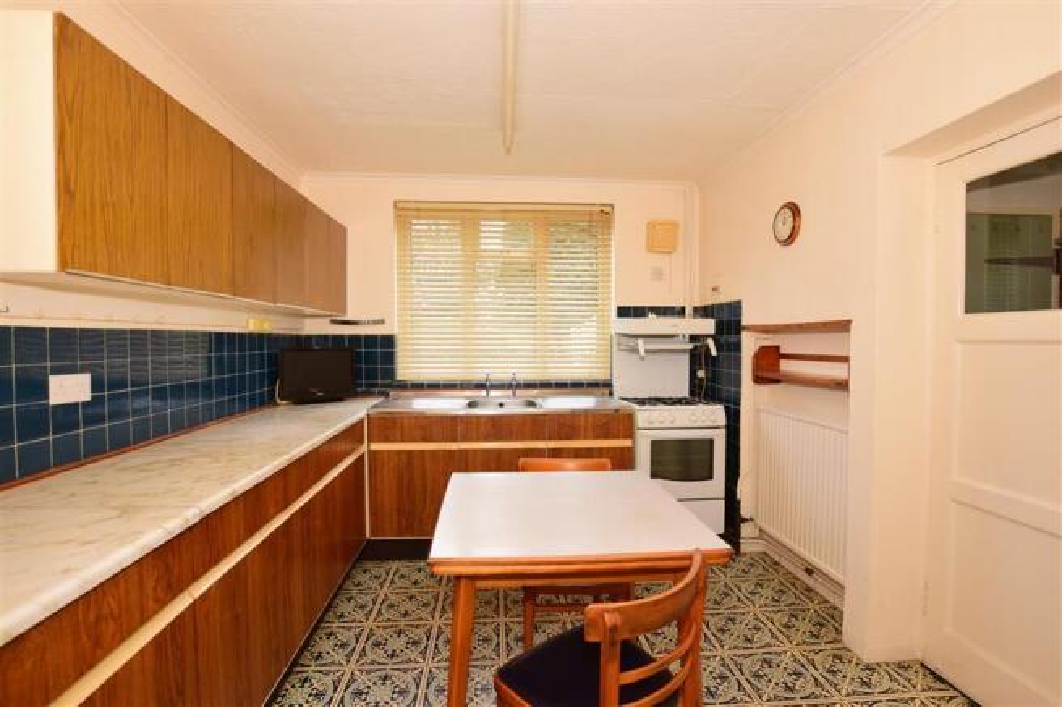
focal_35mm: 15
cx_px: 531
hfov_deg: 100.4
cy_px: 354
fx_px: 442
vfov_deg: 77.3
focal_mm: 10
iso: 400
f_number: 5.6
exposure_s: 1/40
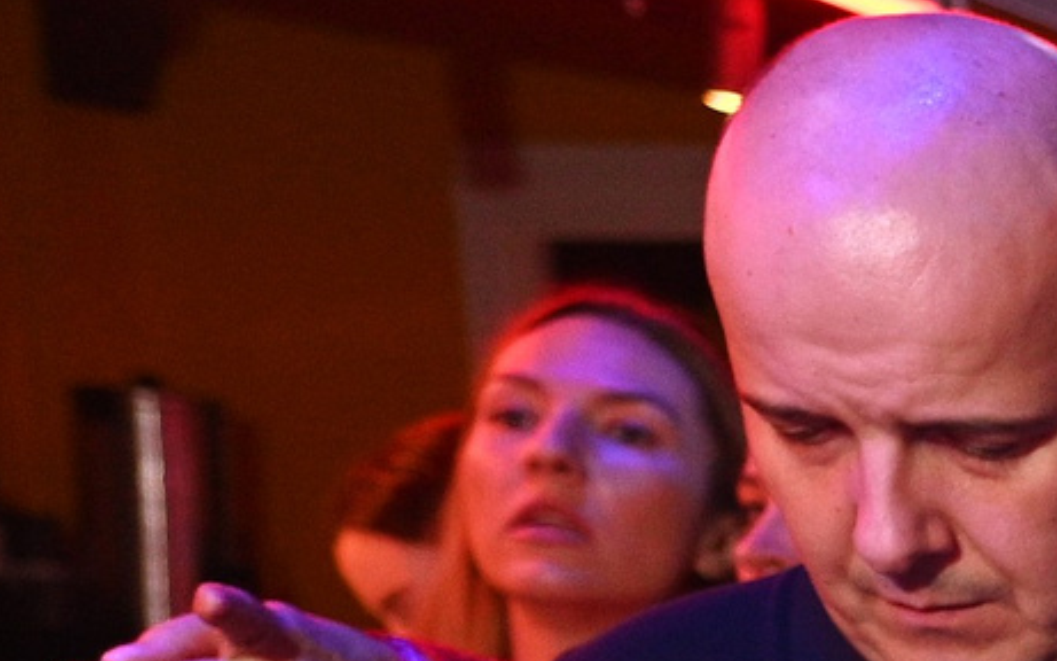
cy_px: 1291
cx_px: 2607
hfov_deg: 13.2
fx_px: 3255
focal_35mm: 113
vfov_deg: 10.7
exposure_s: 1/200
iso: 1250
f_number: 2.8
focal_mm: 20
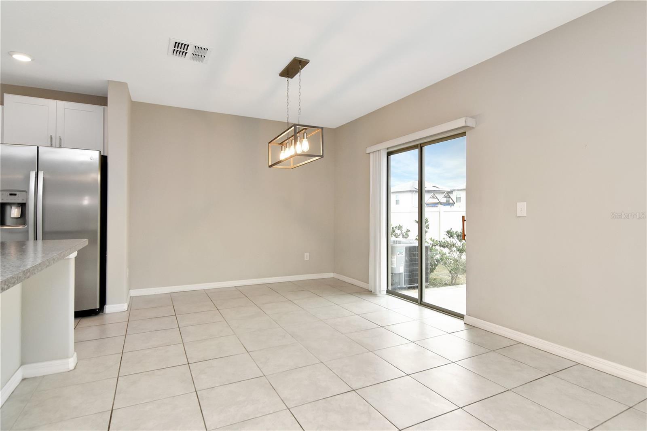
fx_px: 323
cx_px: 324
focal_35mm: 18
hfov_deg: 90.0
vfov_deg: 67.4
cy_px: 216
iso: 800
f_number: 8
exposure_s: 1/100
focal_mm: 12
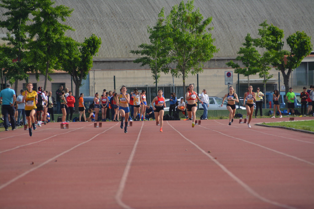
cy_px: 104
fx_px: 2616
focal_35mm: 300
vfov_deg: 4.6
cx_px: 157
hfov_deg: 6.9
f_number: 6.3
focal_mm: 200
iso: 400
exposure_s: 1/1000
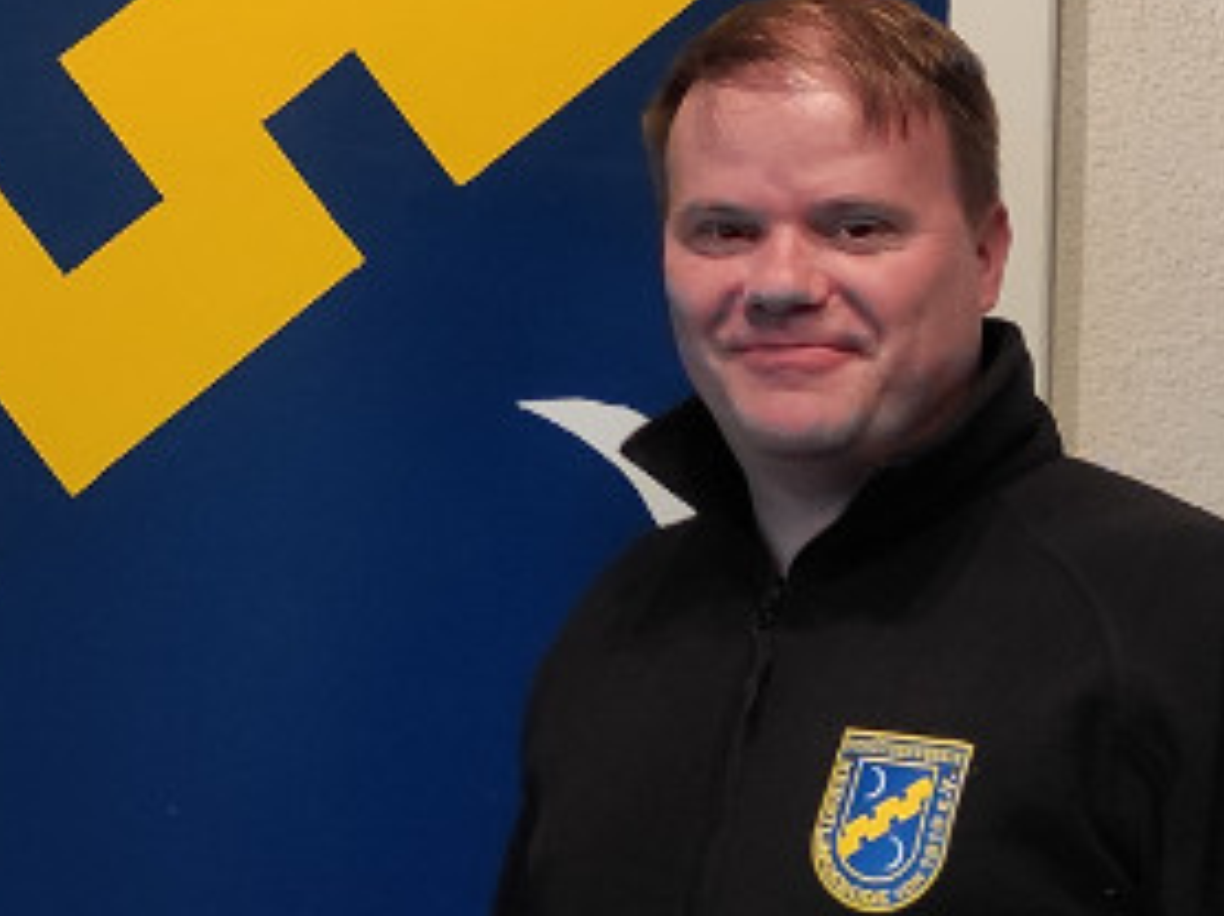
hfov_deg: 51.0
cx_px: 744
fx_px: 1272
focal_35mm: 36
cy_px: 599
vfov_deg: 39.2
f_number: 1.89
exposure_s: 1/33
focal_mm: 5.43
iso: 875
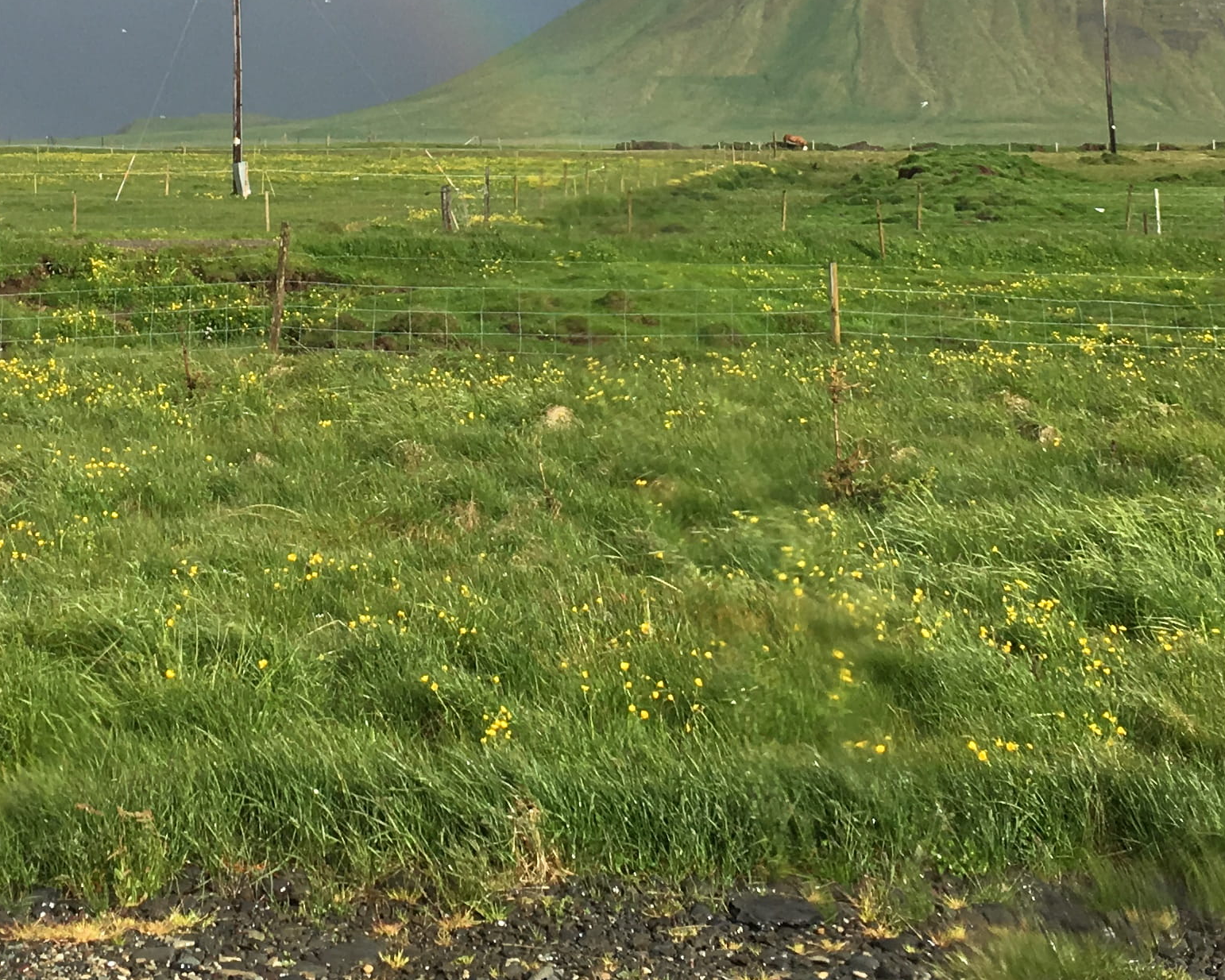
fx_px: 2683
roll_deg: -0.4
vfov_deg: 19.9
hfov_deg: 25.6
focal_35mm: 74
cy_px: -80
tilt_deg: +3.9
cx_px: 401
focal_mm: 4.15
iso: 25
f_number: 2.2
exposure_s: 1/1148
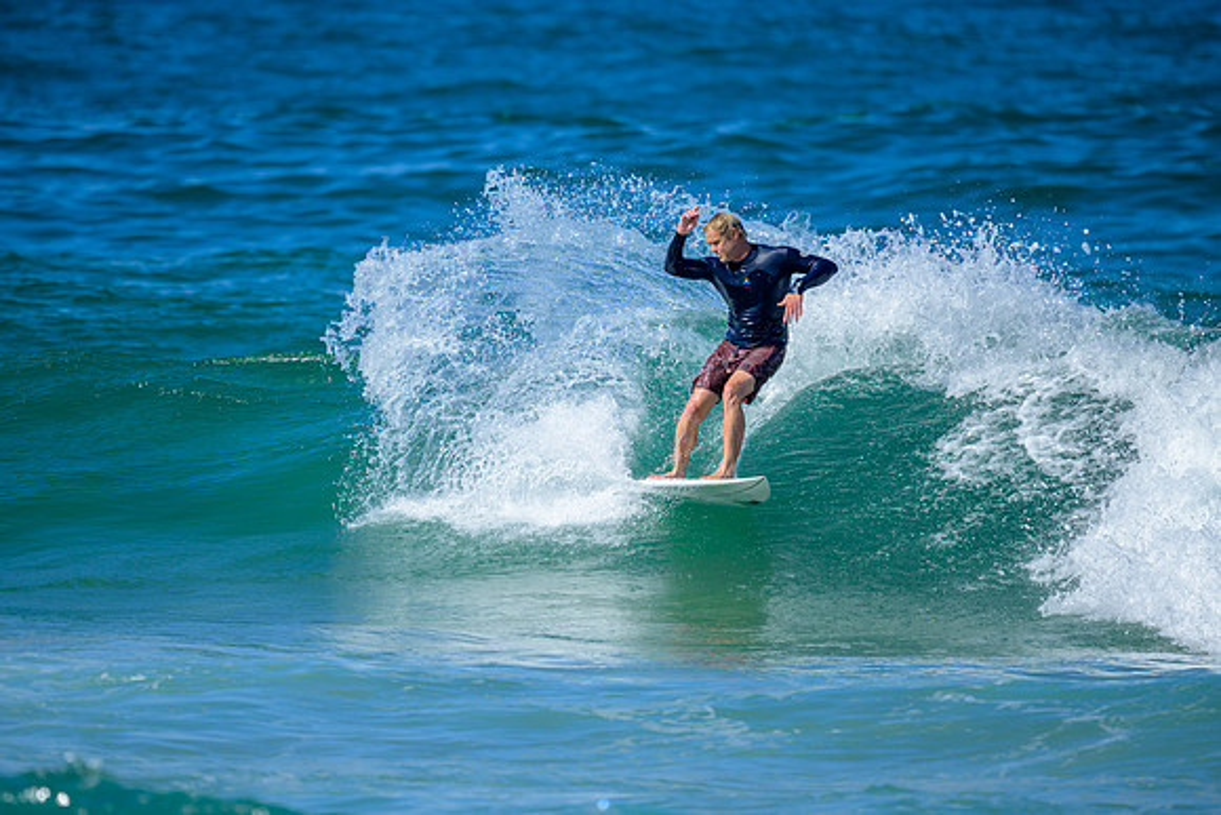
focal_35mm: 800
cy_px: 408
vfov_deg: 1.7
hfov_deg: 2.6
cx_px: 610
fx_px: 27138
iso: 400
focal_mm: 800
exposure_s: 1/2500
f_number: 6.3
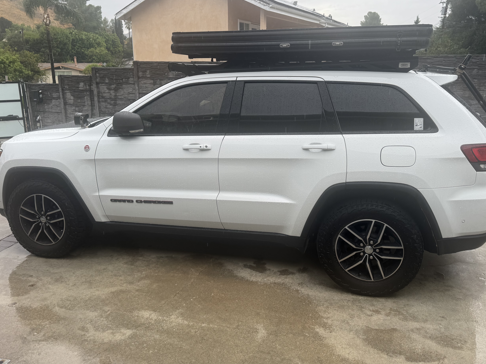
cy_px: 160
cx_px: 254
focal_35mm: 28
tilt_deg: -14.0
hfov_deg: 63.4
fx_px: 393
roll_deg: +0.2
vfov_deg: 49.6
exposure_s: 1/419
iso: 80
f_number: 1.78
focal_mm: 6.76
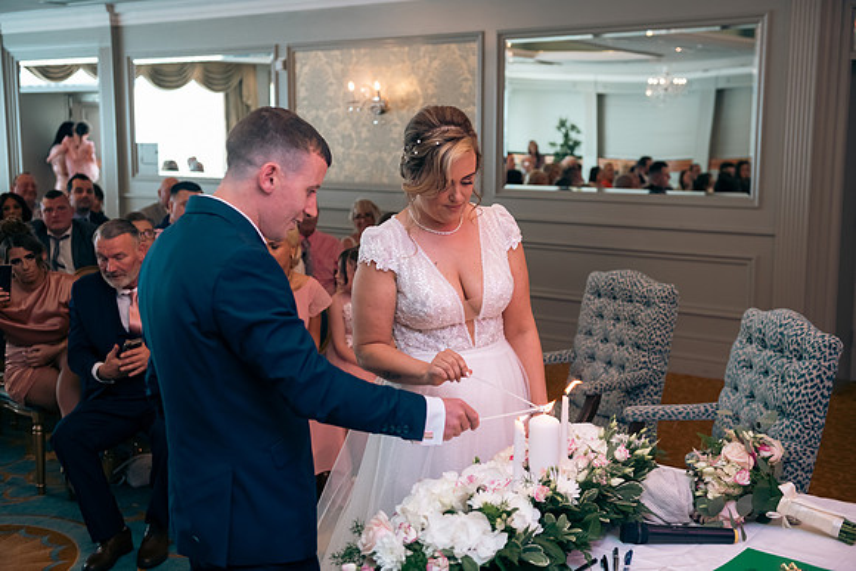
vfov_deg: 29.9
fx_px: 1070
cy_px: 286
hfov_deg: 43.6
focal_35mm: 45
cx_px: 428
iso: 640
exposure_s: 1/160
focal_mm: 45
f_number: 3.5
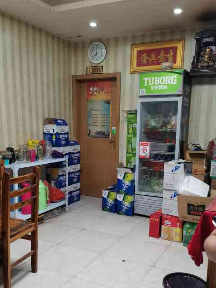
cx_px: 101
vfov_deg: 49.8
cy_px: 175
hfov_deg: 38.6
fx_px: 308
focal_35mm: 37
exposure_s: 1/50
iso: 200
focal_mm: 4.75
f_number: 1.8
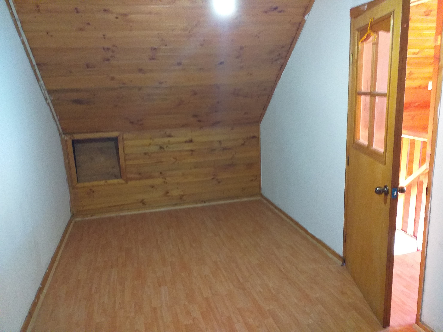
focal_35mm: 26
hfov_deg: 67.3
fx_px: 333
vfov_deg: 53.1
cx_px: 222
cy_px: 166
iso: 320
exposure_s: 1/25
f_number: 1.9
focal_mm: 3.6
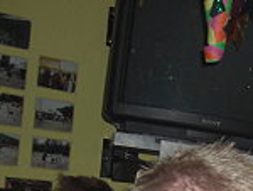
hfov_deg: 12.7
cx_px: 419
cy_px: 347
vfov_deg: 9.8
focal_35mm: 144
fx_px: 1054
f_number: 2.8
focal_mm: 7.9
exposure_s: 1/60
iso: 200
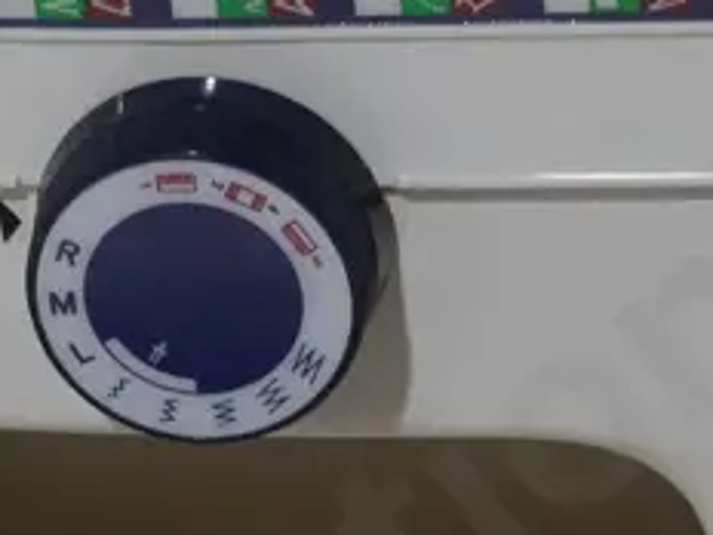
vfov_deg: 6.7
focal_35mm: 221
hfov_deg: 8.9
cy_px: 706
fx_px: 4552
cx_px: 206
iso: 800
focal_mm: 25
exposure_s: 1/60
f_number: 5.3
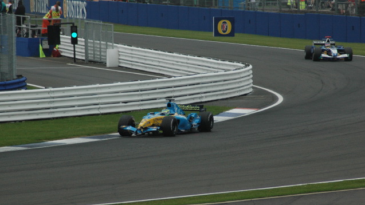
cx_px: 183
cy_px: 109
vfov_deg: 2.6
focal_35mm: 473
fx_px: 4577
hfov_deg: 4.6
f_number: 7.1
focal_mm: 300
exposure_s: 1/2500
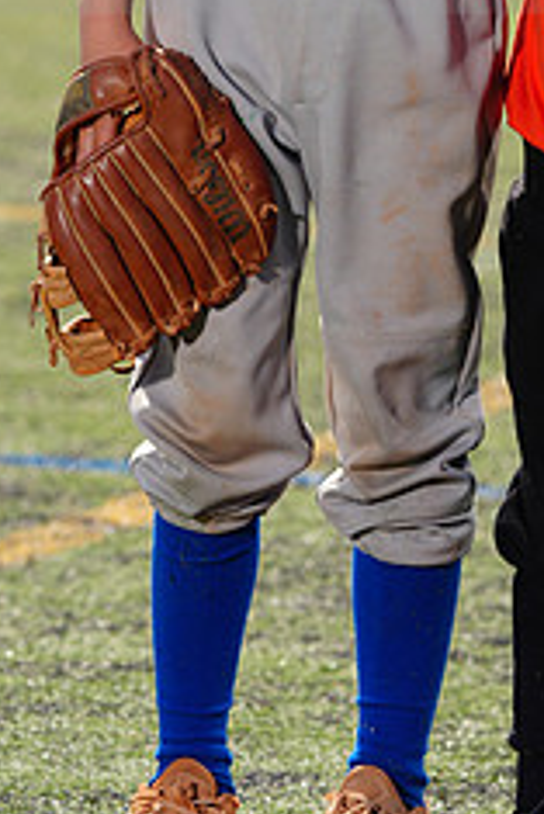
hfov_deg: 4.8
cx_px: 476
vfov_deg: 7.2
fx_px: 6473
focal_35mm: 286
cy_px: -97
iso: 50
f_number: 5
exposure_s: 1/250
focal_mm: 116
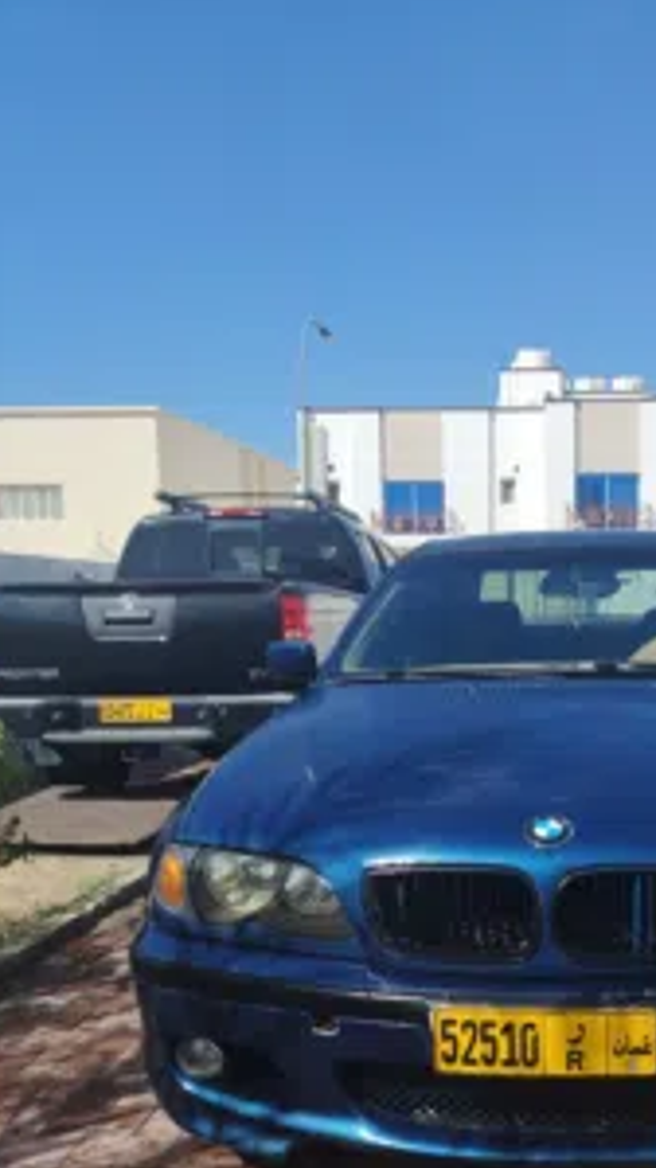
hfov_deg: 32.4
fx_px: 1083
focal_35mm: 35
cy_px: 750
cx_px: 558
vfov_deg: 55.8
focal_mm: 5.25
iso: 100
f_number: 1.75
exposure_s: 1/1400
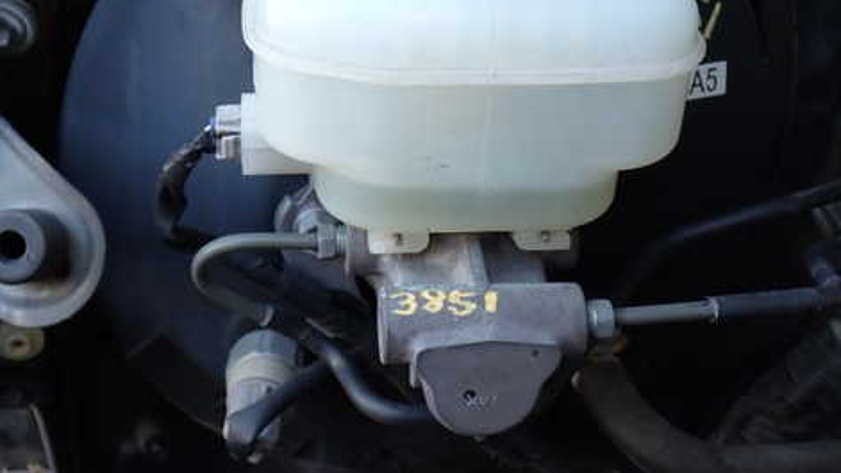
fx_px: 1115
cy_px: 127
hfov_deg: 41.2
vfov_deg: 23.7
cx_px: 362
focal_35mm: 50
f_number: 2.5
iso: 125
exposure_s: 1/80
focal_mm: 6.37
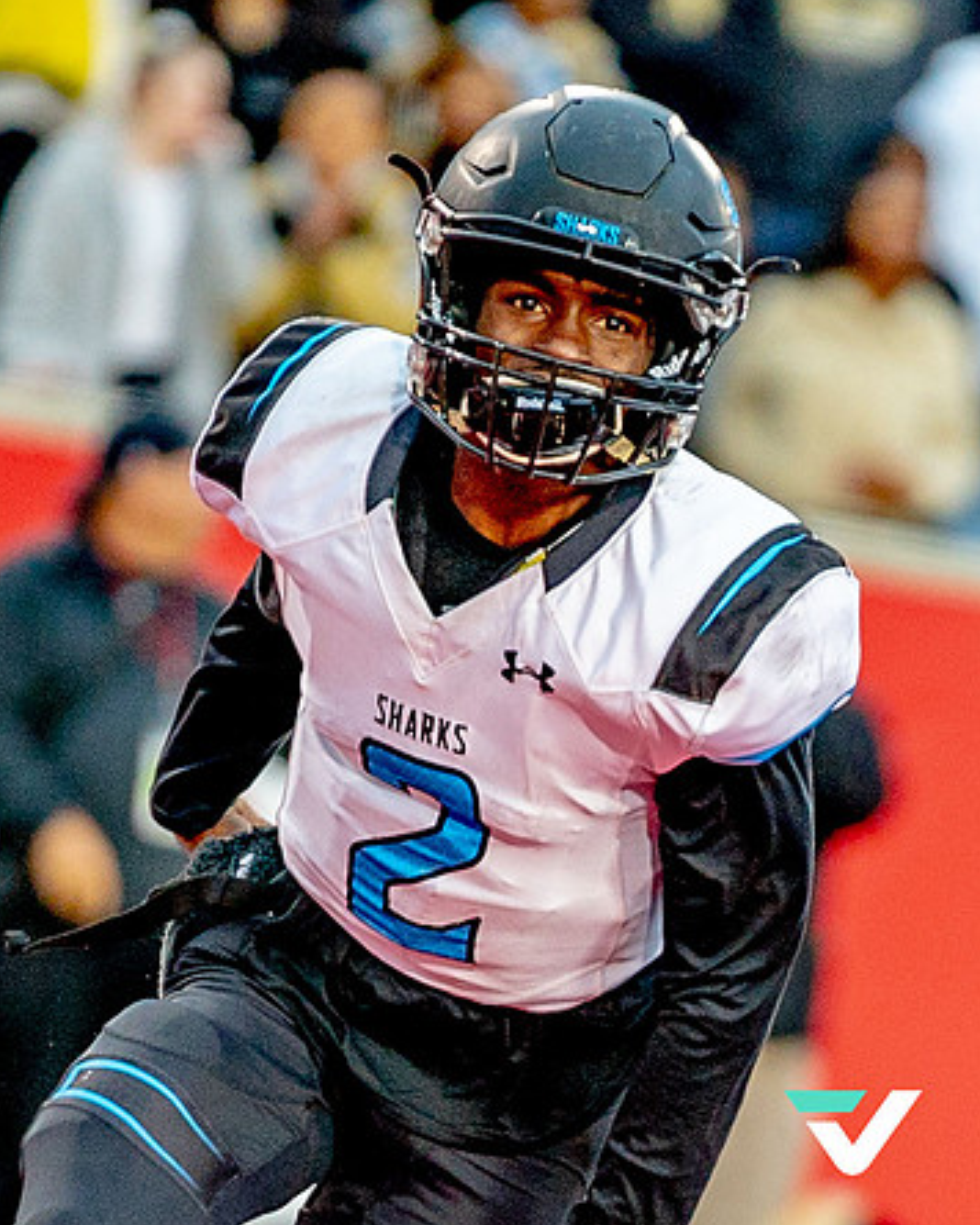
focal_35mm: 796
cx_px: 823
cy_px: 979
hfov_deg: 1.9
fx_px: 28859
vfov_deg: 2.4
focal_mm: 200
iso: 500
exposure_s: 1/1000
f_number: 2.8
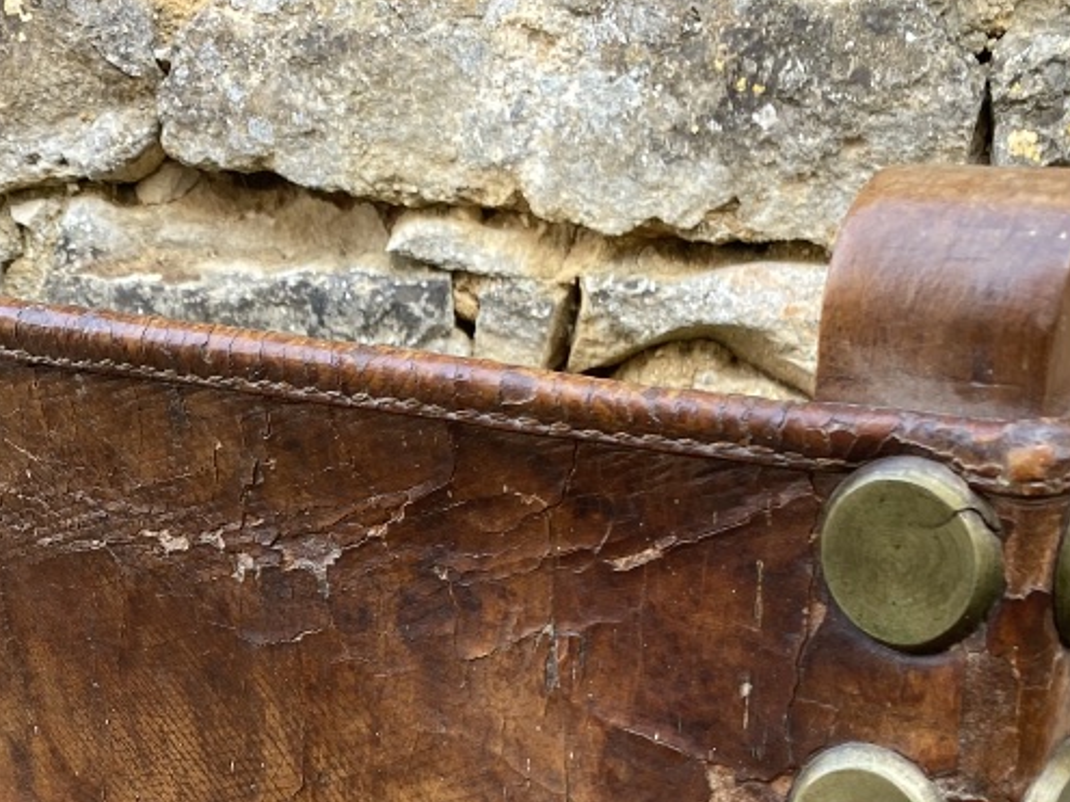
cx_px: 342
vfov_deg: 19.8
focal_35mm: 63
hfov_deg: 30.5
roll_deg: +3.5
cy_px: 1237
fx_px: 1947
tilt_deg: -41.3
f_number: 1.8
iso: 32
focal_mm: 4.25
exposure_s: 1/122
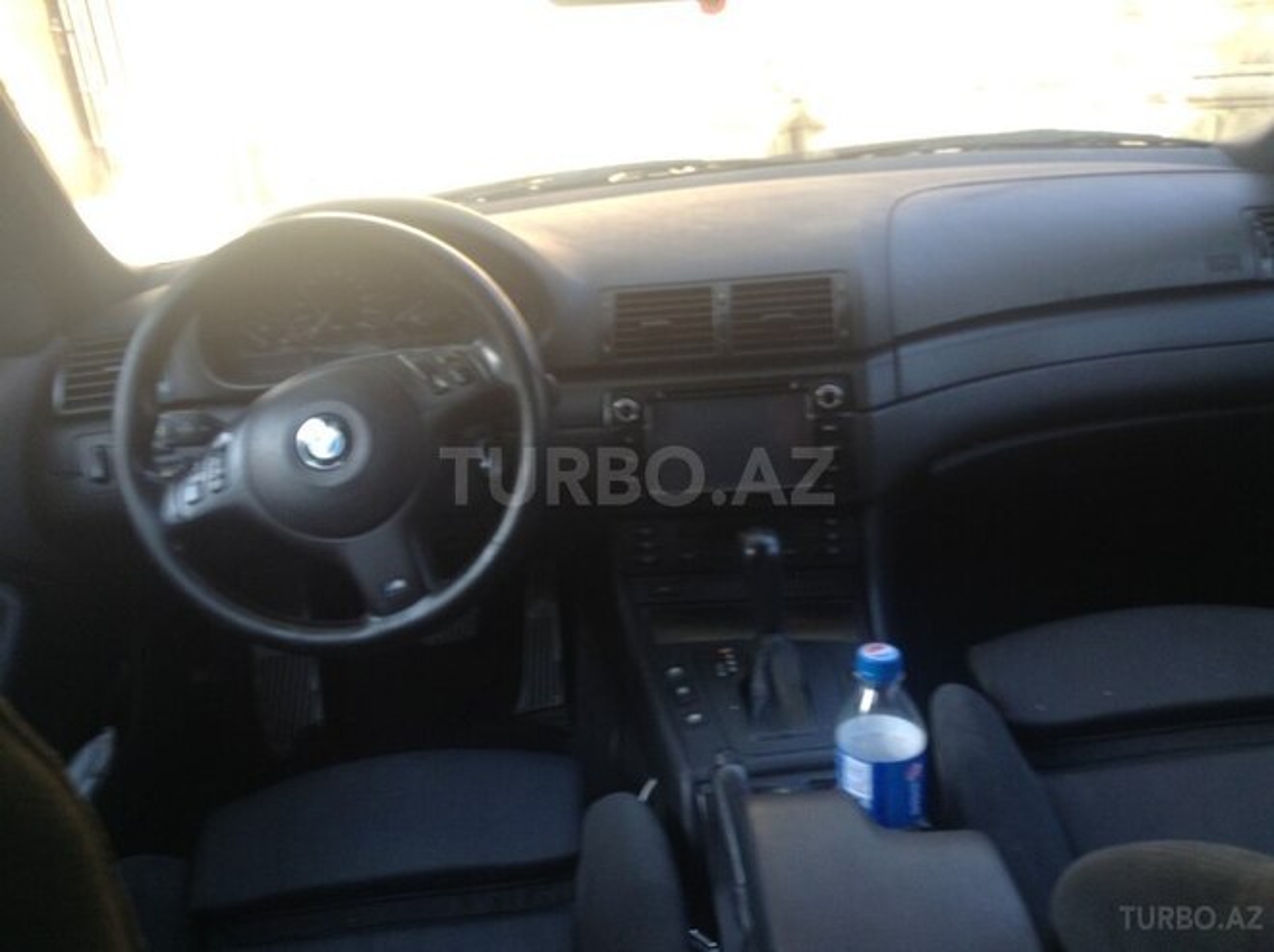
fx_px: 1213
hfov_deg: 55.4
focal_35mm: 33
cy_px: 476
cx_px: 637
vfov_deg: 42.8
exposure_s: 1/30
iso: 32
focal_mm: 3.3
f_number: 2.4
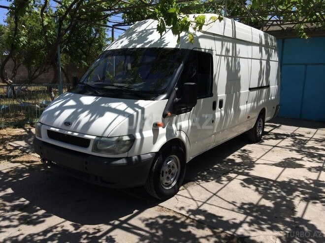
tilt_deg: -9.8
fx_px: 272
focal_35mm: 29
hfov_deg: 61.7
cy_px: 122
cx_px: 162
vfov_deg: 48.2
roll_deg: -1.2
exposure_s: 1/2564
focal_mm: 4.15
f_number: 2.2
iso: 32
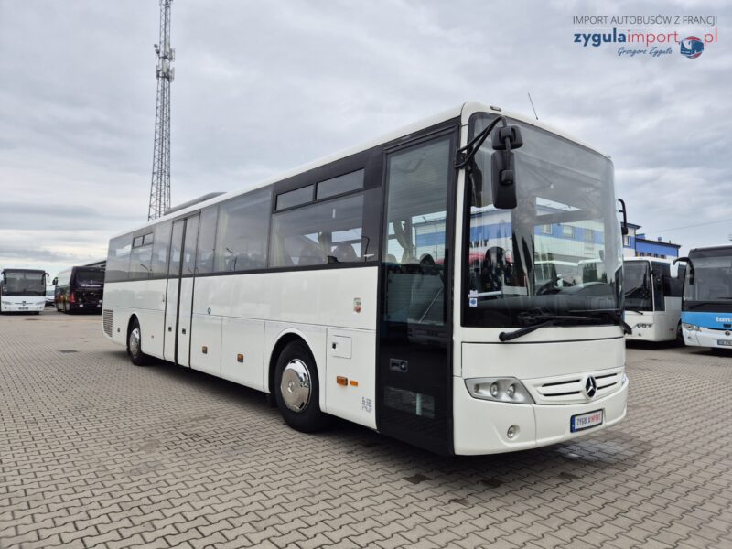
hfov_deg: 73.9
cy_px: 274
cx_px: 366
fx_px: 486
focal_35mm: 23
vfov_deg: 58.9
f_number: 1.8
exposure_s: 1/435
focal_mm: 5.4
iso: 25
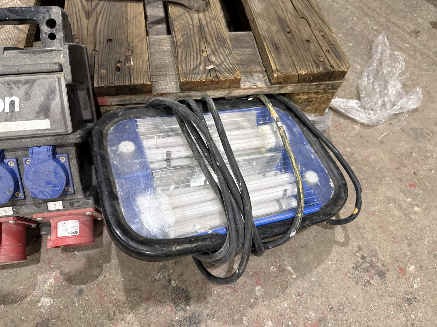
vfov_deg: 56.8
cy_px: 164
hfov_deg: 71.6
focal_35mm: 24
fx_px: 303
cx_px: 218
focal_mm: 6.76
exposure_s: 1/84
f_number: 1.78
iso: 200
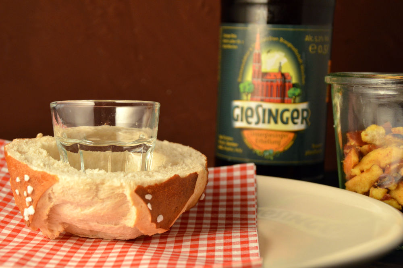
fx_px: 872
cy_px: 134
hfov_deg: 26.0
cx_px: 202
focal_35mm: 78
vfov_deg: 17.5
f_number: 7.1
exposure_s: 1/200
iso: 800
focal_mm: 52
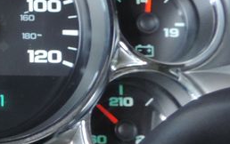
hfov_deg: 15.3
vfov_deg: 10.4
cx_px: -111
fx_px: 791
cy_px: 20
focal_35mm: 126
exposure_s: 1/30
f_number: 3
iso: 220
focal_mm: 4.3
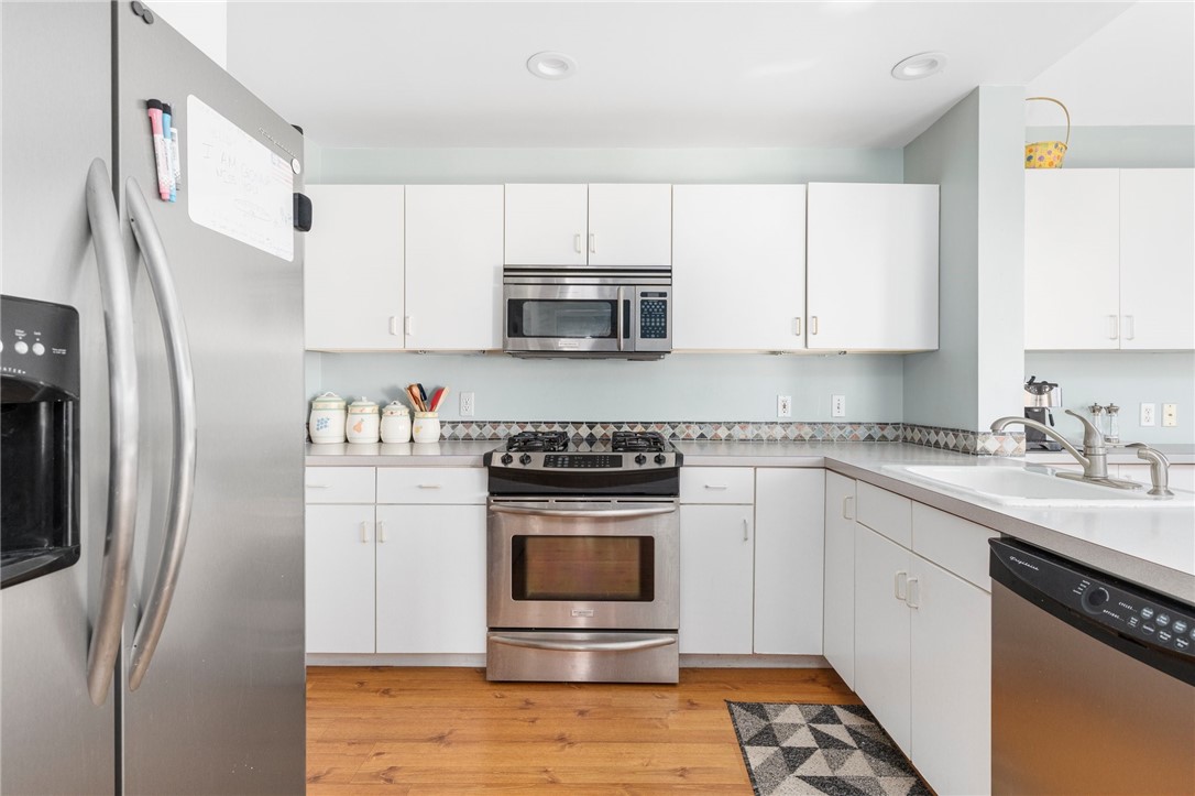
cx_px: 598
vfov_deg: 70.4
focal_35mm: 17
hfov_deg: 93.3
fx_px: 564
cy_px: 398
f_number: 7.1
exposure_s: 1/200
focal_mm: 17
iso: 800
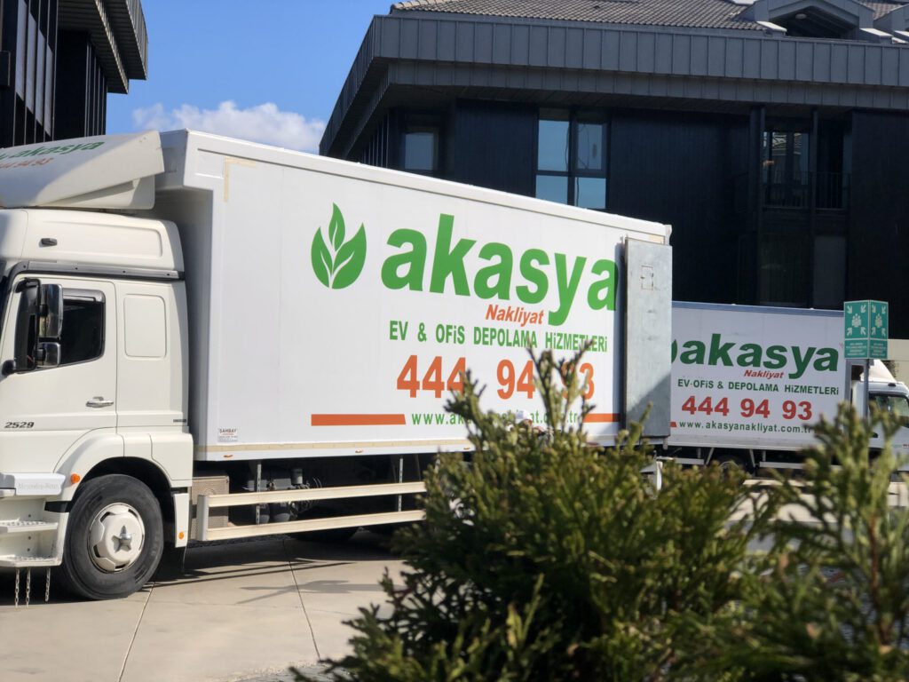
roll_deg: -2.4
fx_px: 1497
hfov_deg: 33.8
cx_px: 454
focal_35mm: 57
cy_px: 341
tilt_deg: -0.2
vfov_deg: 25.7
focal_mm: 6.6
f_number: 2.8
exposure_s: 1/906
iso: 20
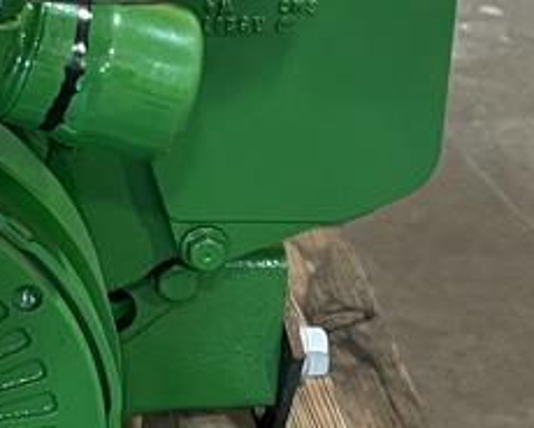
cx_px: -128
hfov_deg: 13.3
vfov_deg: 10.6
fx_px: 2228
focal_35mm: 141
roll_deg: +0.2
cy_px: -167
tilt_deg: -21.7
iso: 200
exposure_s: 1/60
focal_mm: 5.7
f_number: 1.5
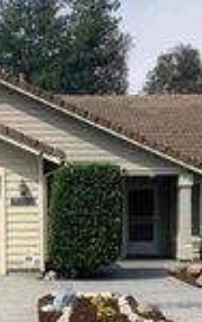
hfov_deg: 14.2
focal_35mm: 92
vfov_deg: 22.3
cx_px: 62
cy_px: 248
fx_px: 809
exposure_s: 1/2994
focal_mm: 4.25
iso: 25
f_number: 1.8
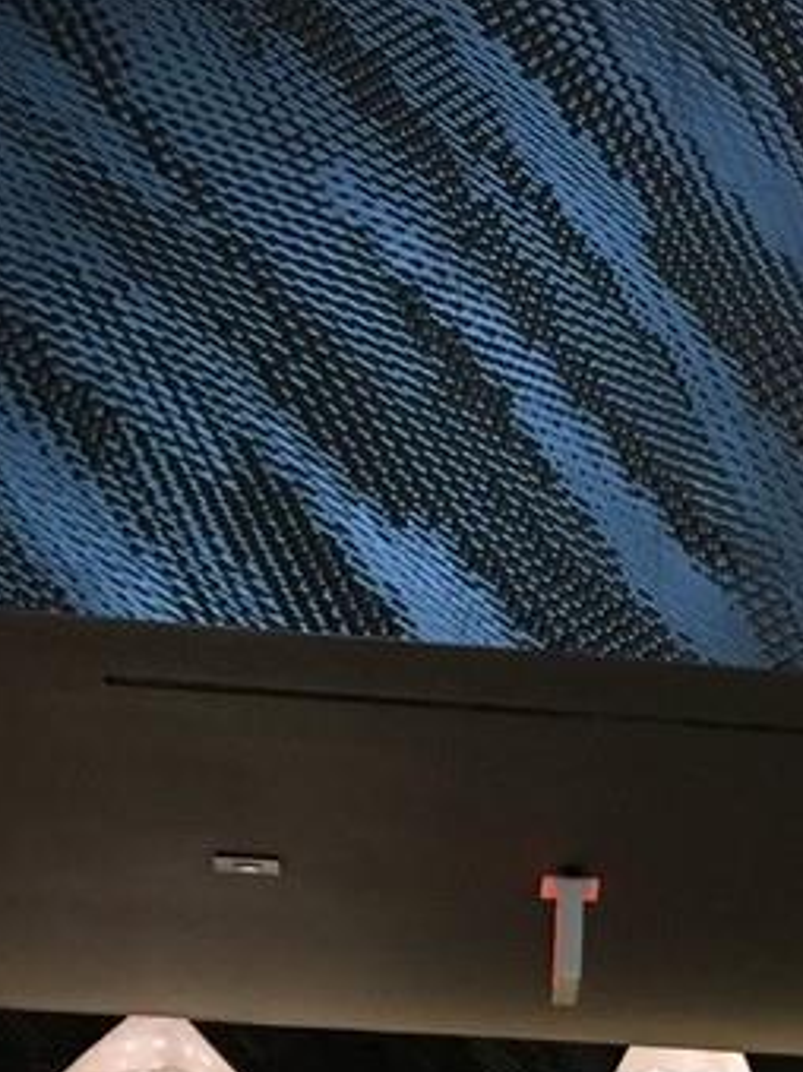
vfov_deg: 13.8
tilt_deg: +7.7
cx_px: 1012
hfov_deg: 10.6
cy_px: 1420
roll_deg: -0.3
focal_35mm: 137
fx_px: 4240
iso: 160
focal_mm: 4.15
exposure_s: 1/30
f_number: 2.2
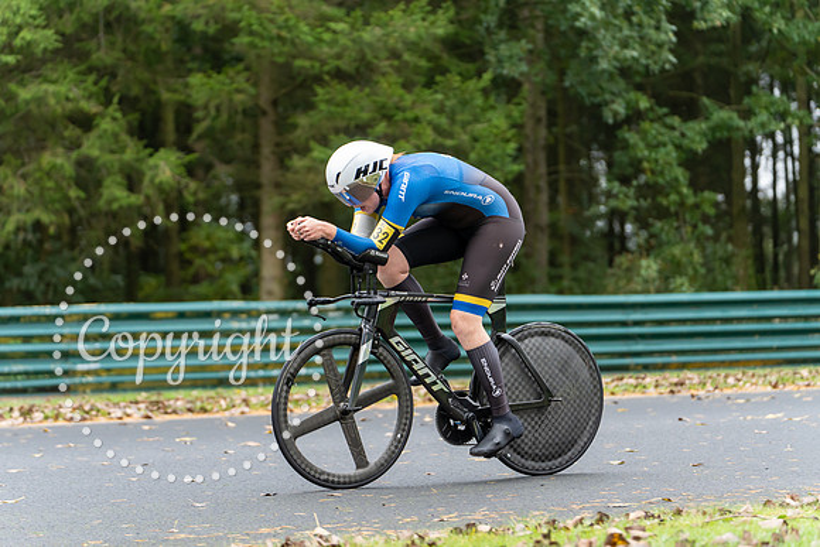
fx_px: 2597
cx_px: 410
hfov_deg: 17.9
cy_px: 274
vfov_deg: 12.0
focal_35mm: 114
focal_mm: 114
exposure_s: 1/1250
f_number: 2.8
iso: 2000
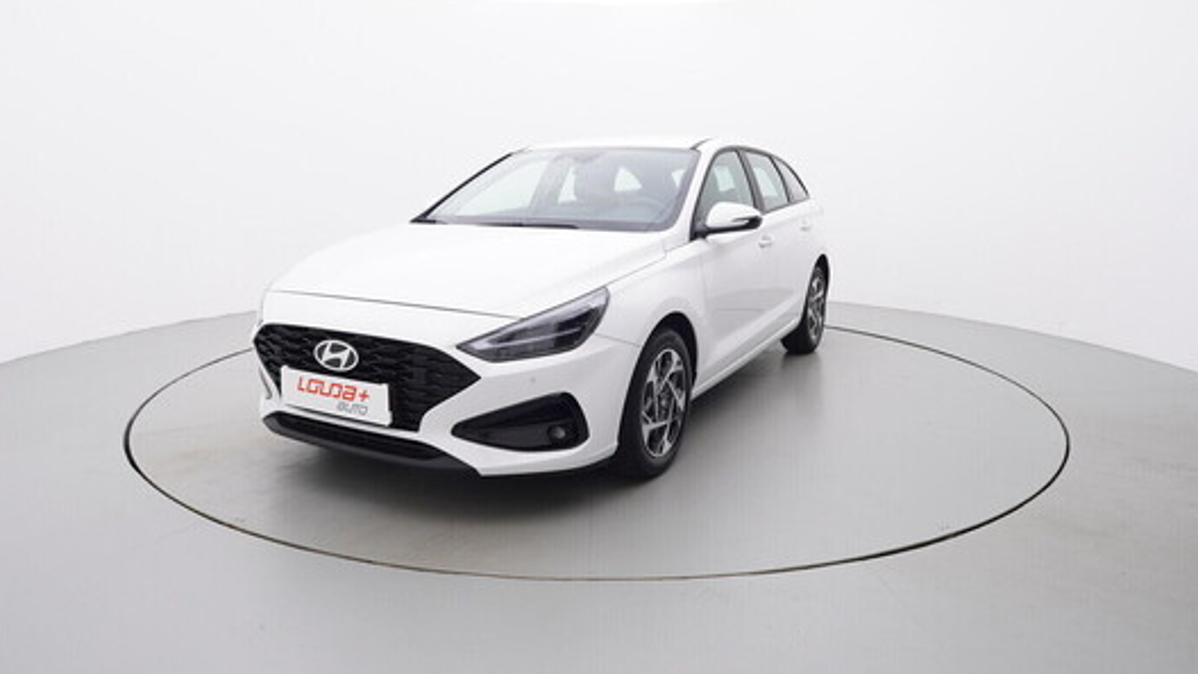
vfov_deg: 46.7
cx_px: 596
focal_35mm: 25
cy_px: 298
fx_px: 780
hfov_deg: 75.1
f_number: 5
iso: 200
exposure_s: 1/80
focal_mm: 15
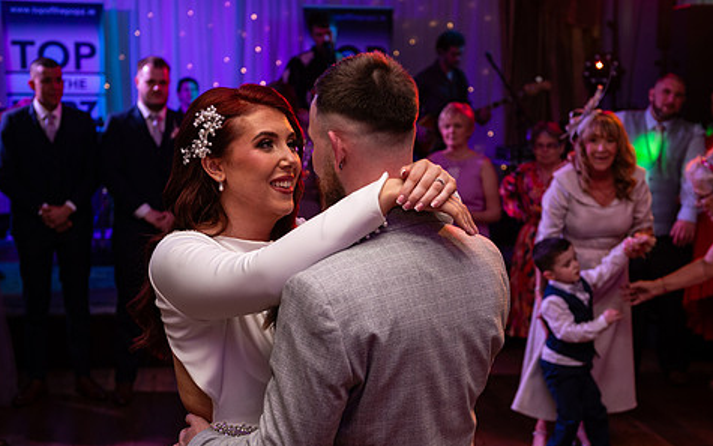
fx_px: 1088
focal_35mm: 56
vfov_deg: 23.1
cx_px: 381
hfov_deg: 36.3
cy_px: 243
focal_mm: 45
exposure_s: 1/160
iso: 500
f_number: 3.5
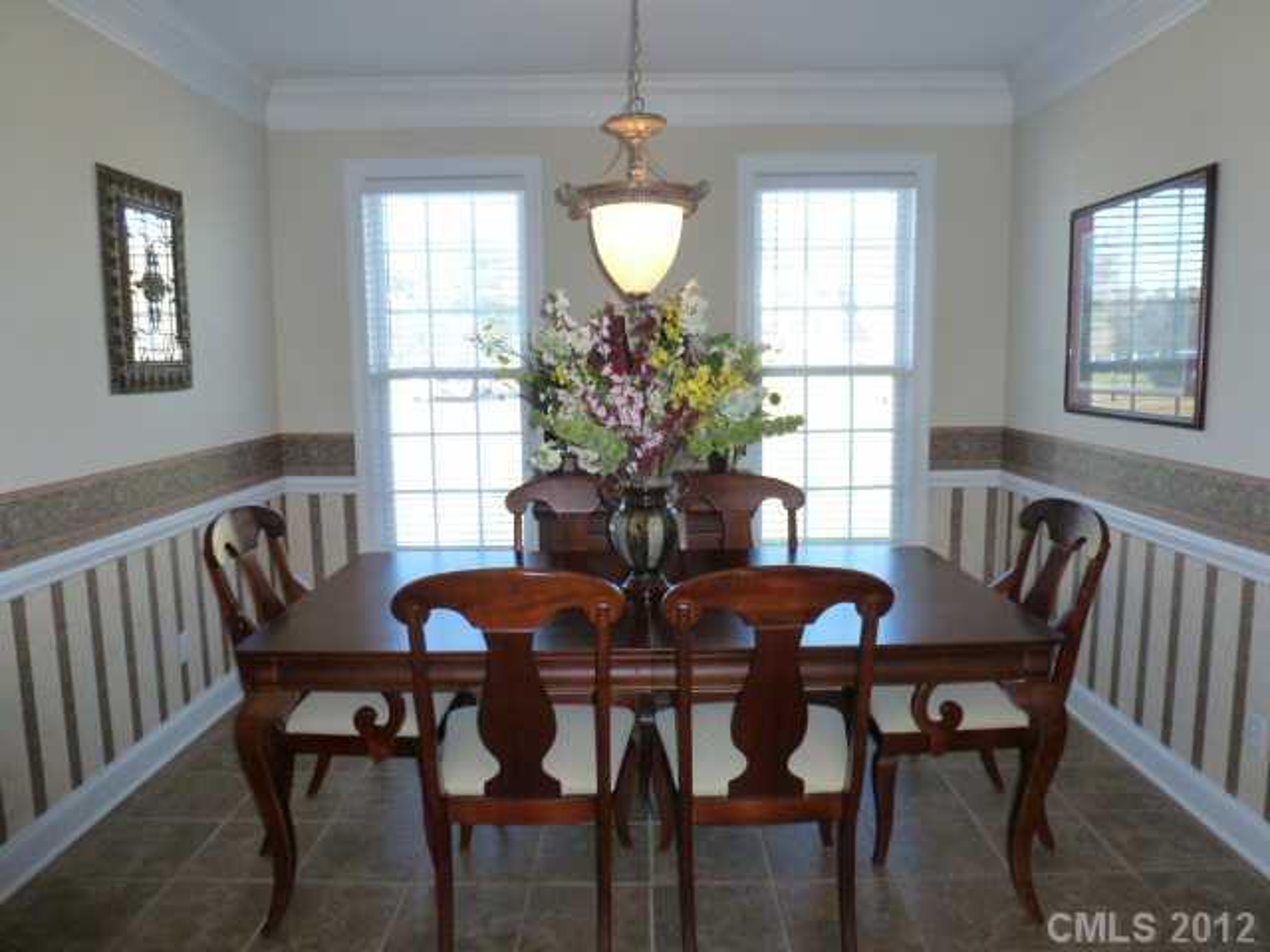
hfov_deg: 71.6
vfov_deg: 56.8
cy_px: 476
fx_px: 881
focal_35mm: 24
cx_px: 635
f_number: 3.3
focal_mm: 4.3
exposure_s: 1/60
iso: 250
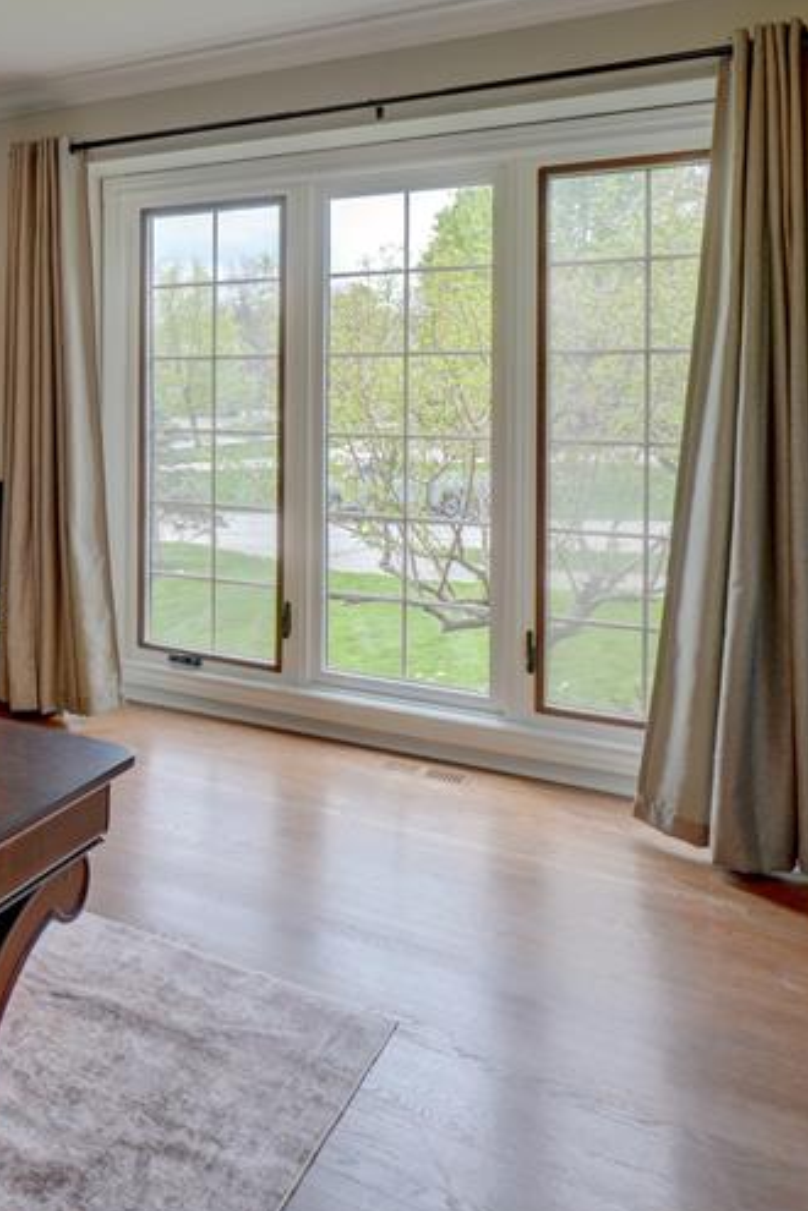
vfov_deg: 58.8
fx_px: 1044
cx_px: -32
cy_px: 396
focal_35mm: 31
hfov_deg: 37.1
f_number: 8
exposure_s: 1/20
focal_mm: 10
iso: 400
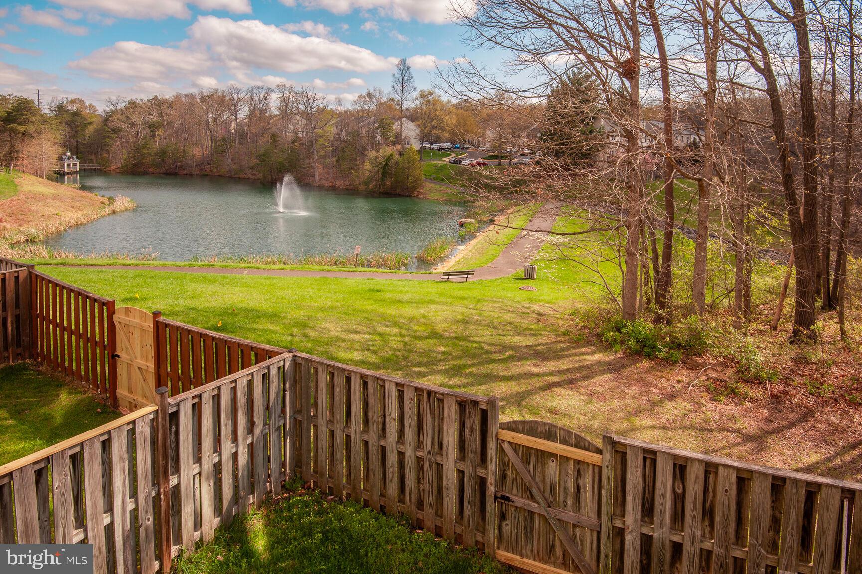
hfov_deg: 96.7
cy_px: 287
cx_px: 431
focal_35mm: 16
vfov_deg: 73.7
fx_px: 383
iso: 200
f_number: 8
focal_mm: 16
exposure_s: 1/400
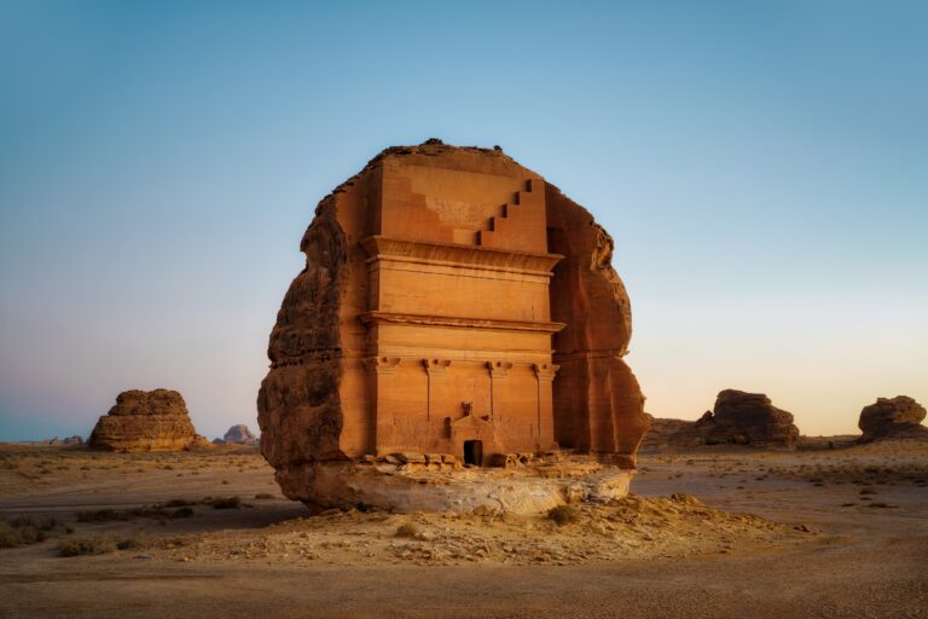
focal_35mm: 40
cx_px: 464
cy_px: 310
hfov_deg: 48.8
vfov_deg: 33.6
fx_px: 1023
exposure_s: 1/5
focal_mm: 39.7
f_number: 6.3
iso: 100
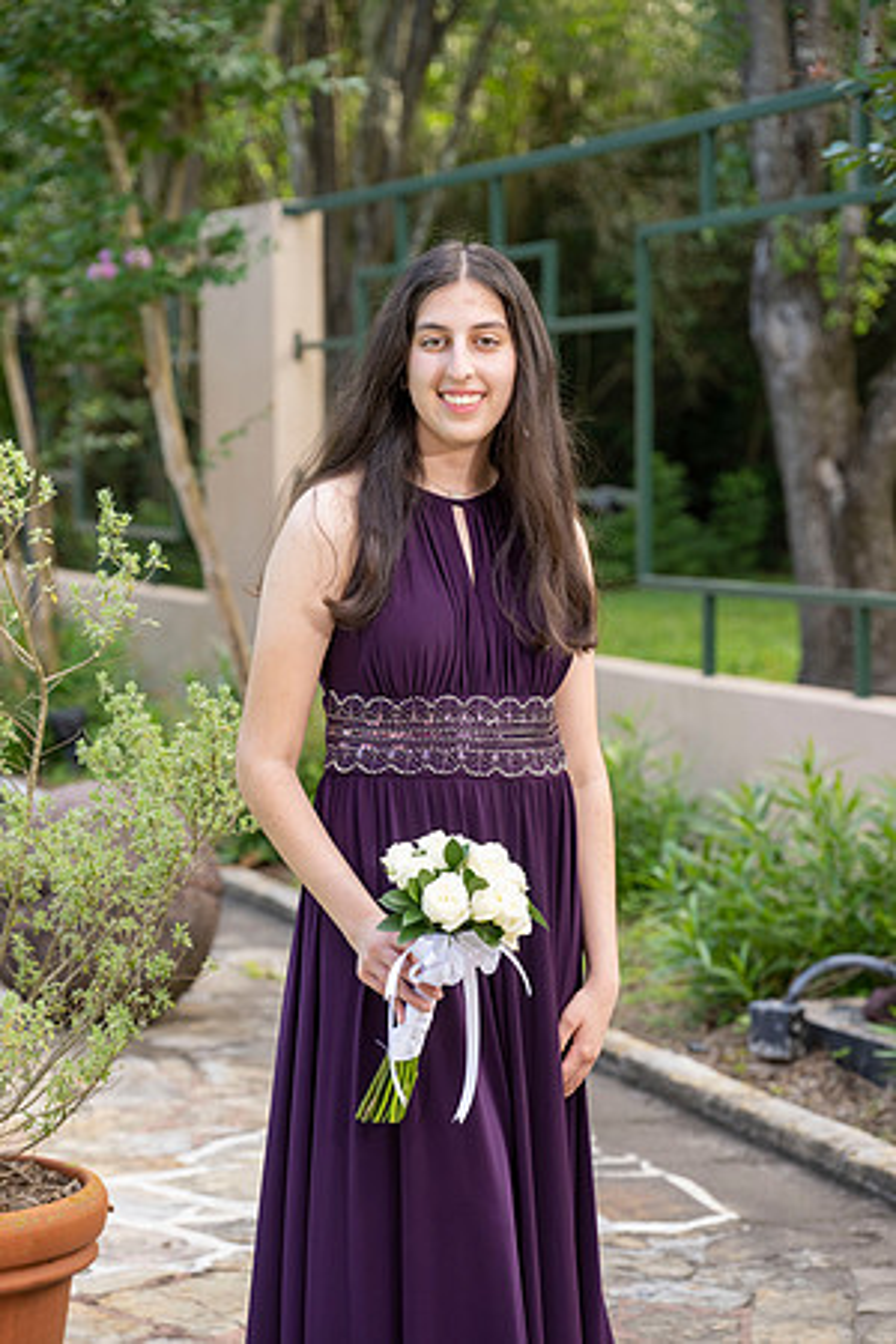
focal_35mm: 94
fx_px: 3509
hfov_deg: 14.6
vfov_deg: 21.7
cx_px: 448
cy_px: 672
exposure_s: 1/200
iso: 500
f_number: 5
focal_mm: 94
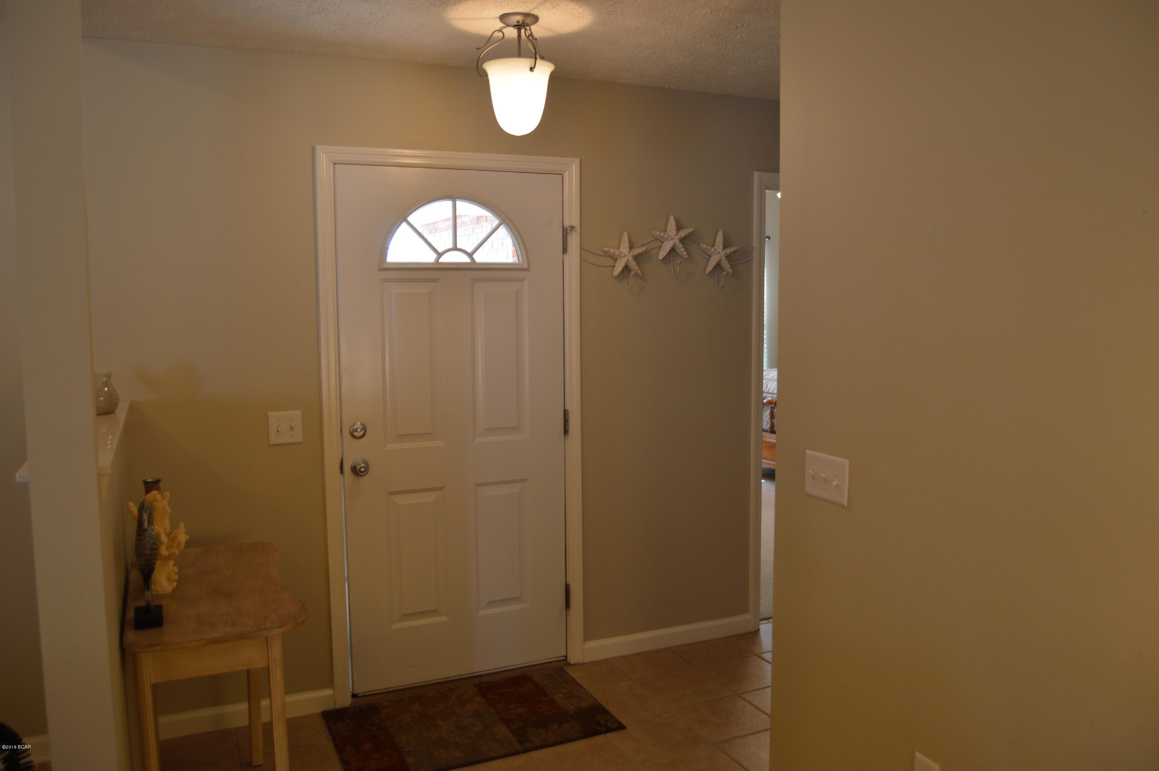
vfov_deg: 47.8
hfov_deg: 67.4
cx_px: 580
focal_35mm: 27
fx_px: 868
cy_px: 386
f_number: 3.5
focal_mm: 18
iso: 100
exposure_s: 1/20
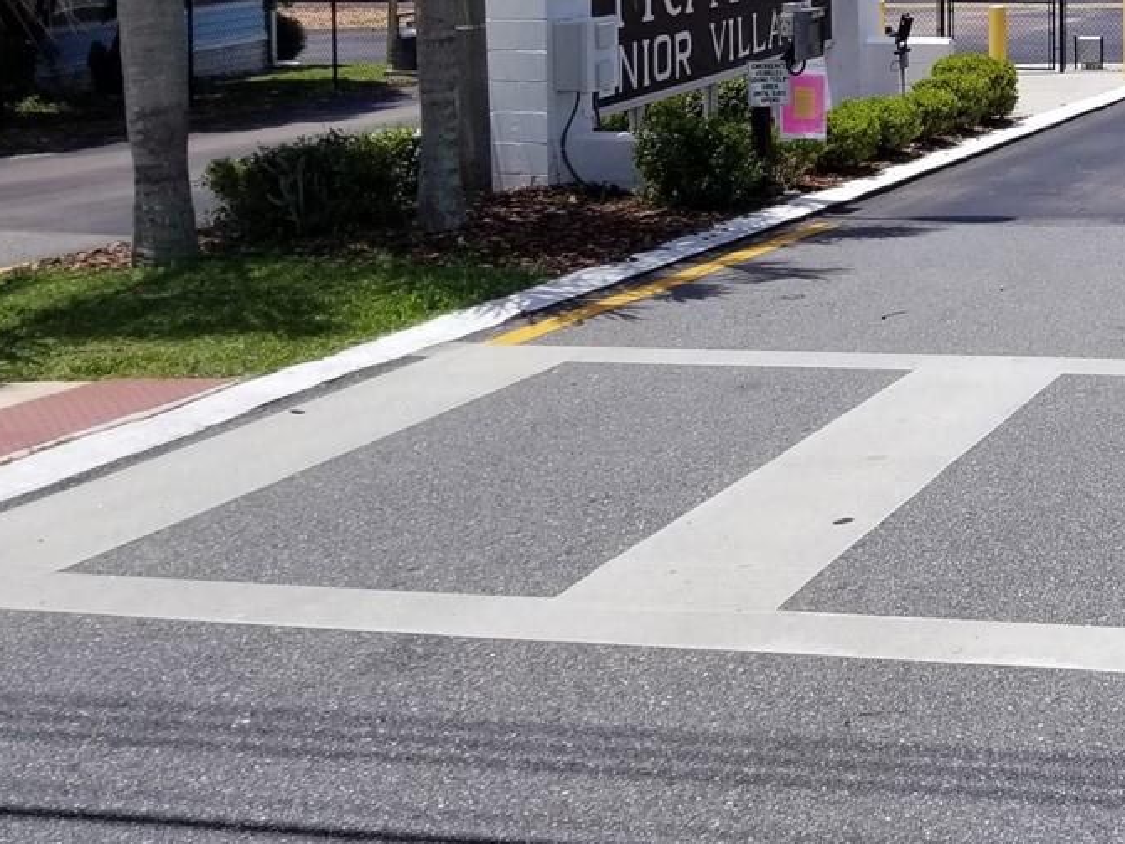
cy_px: -69
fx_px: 2015
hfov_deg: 28.3
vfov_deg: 22.4
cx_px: 1244
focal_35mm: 62
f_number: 1.7
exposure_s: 1/3648
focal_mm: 4.25
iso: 50
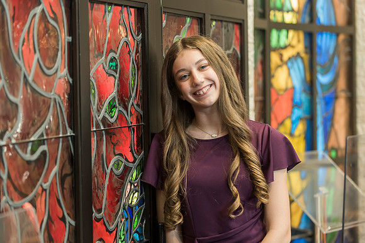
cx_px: 181
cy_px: 114
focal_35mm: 104
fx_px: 1052
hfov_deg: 19.7
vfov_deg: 13.2
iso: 1600
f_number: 3.5
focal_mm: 98
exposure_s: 1/100
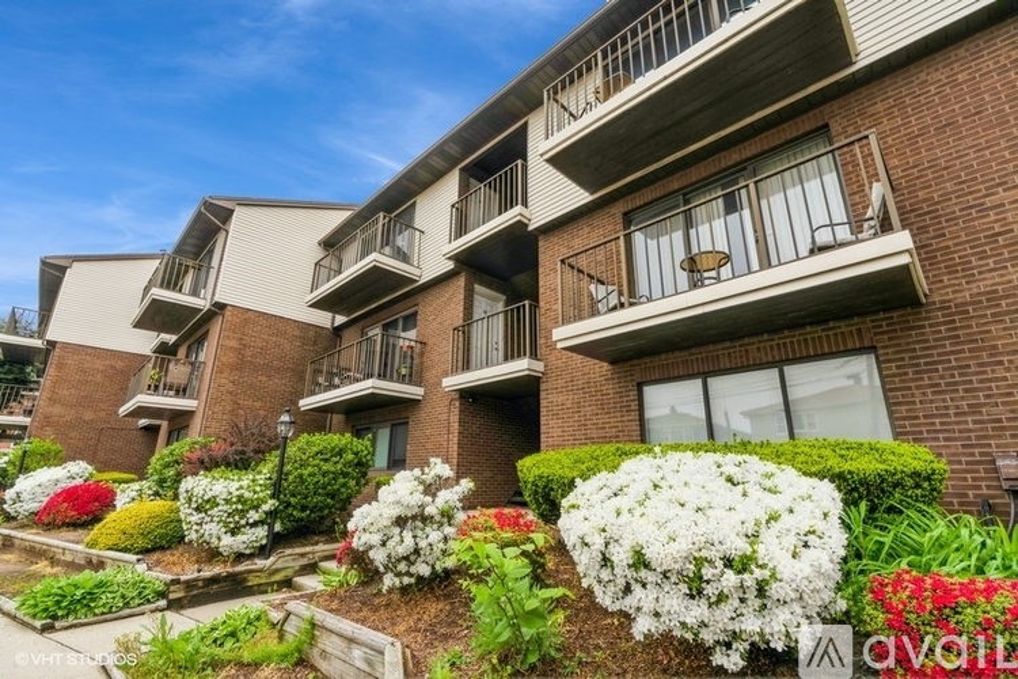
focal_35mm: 16
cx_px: 509
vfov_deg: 73.7
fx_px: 452
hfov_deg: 96.7
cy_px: 340
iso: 100
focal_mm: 16
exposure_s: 1/200
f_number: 11
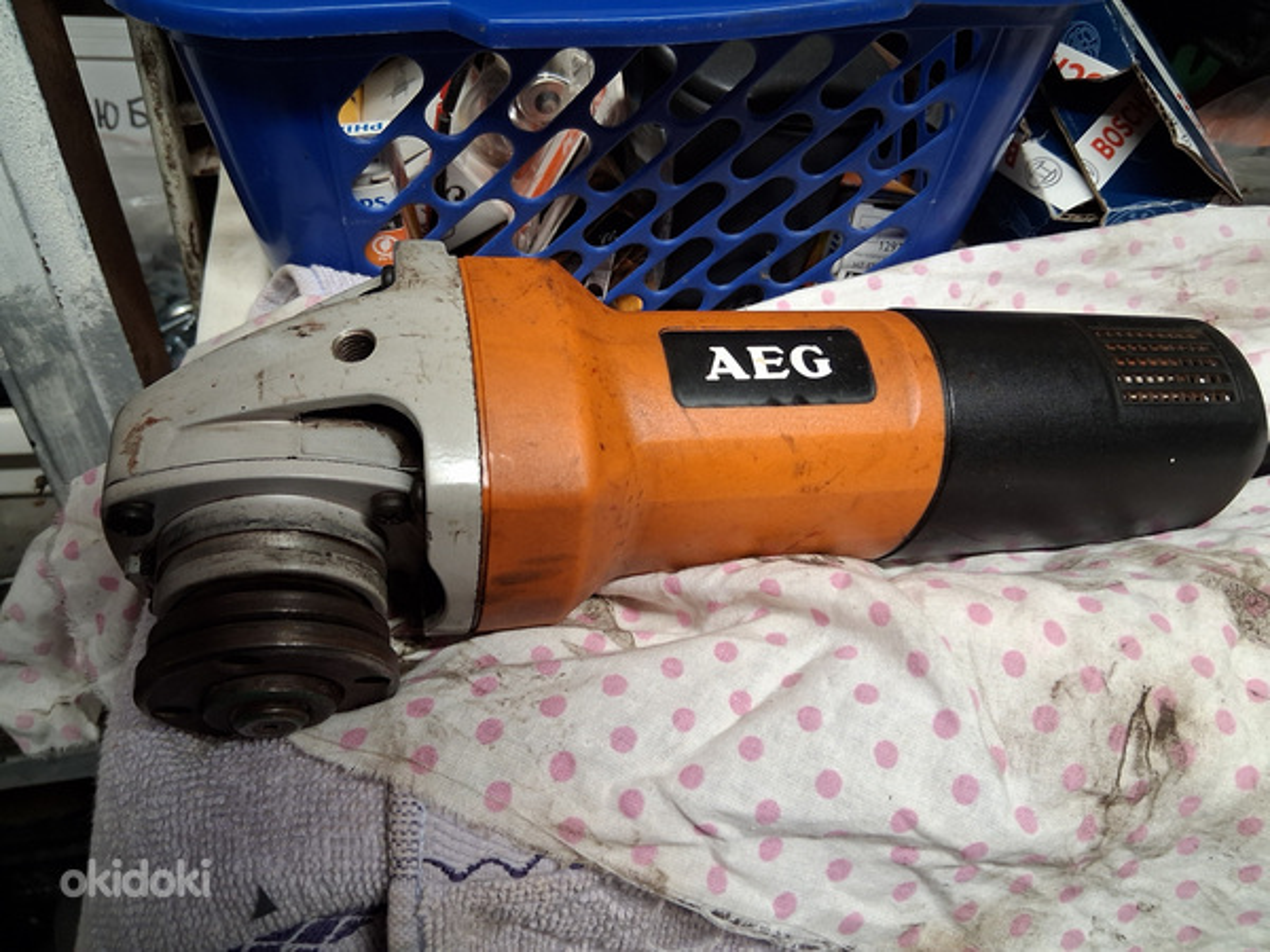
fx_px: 954
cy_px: 476
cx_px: 635
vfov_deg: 53.1
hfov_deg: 67.3
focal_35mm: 26
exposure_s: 1/50
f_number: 1.8
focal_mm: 3.98
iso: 320
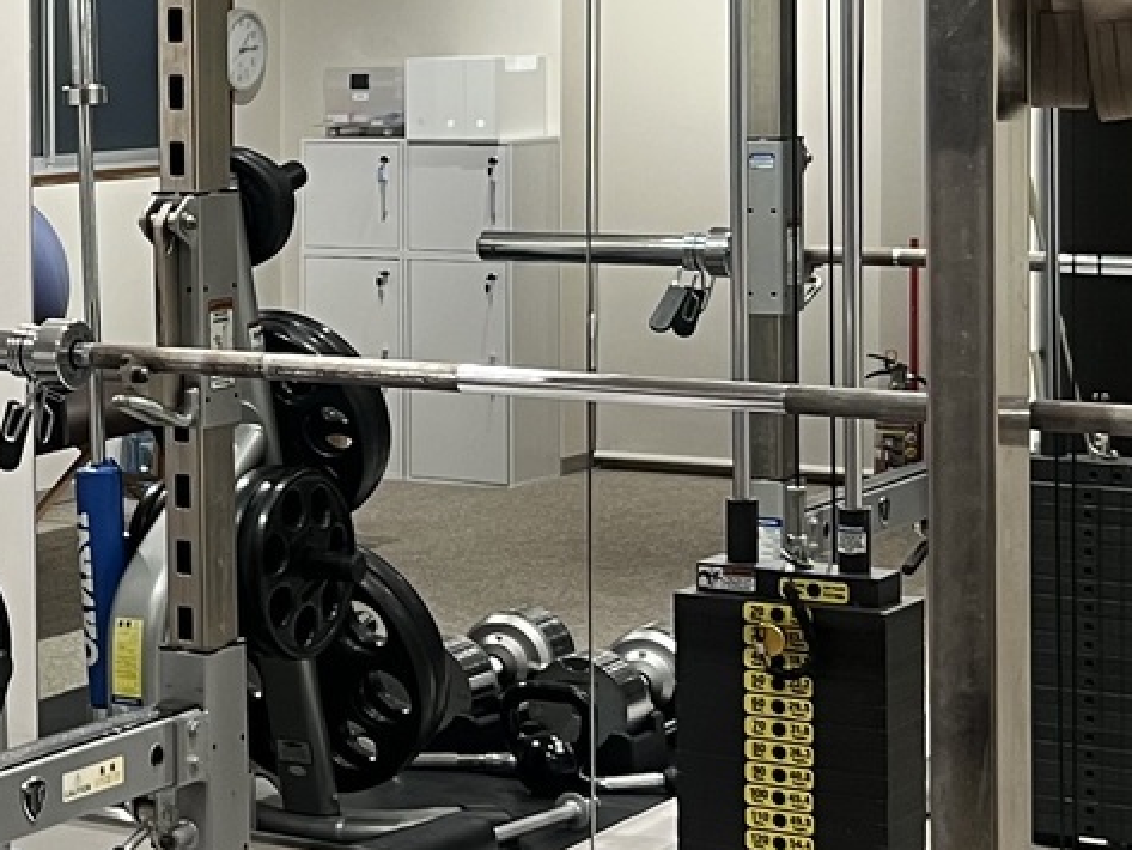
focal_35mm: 99
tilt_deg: -3.5
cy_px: 213
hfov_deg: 18.9
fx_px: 3238
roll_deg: +1.2
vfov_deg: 14.9
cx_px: -156
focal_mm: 5.7
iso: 80
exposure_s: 1/50
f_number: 1.5
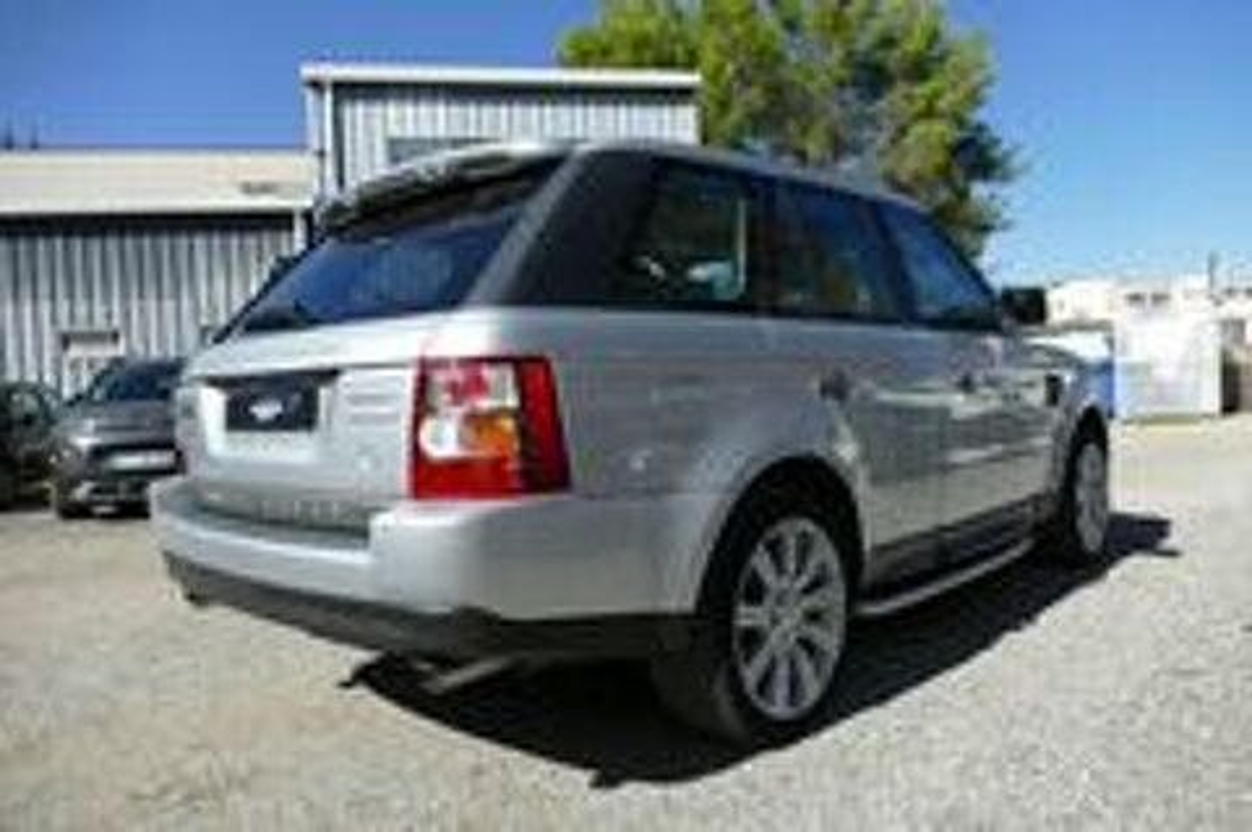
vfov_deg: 51.2
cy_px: 416
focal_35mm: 25
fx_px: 869
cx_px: 626
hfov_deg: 71.6
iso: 125
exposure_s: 1/2000
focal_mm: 9.12
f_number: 2.8
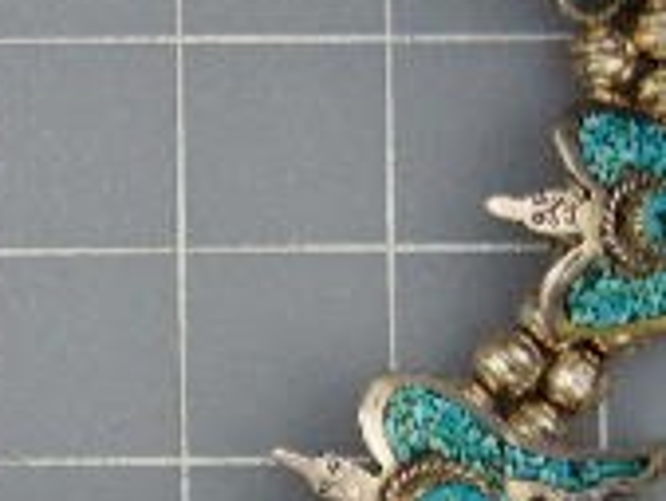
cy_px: 225
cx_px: -311
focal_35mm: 129
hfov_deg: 14.3
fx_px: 2484
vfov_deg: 11.5
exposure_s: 1/30
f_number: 3.6
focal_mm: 6.2
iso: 269
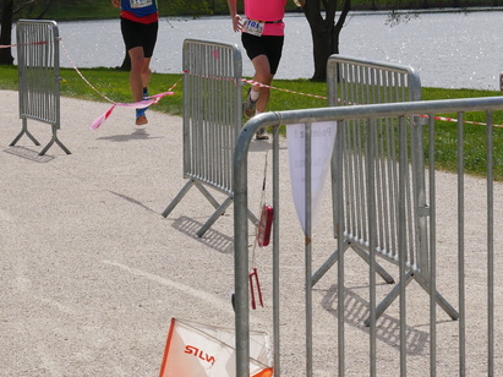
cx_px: 212
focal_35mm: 177
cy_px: 59
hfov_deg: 11.2
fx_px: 2571
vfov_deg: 8.4
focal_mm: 46
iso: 200
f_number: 9
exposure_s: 1/500
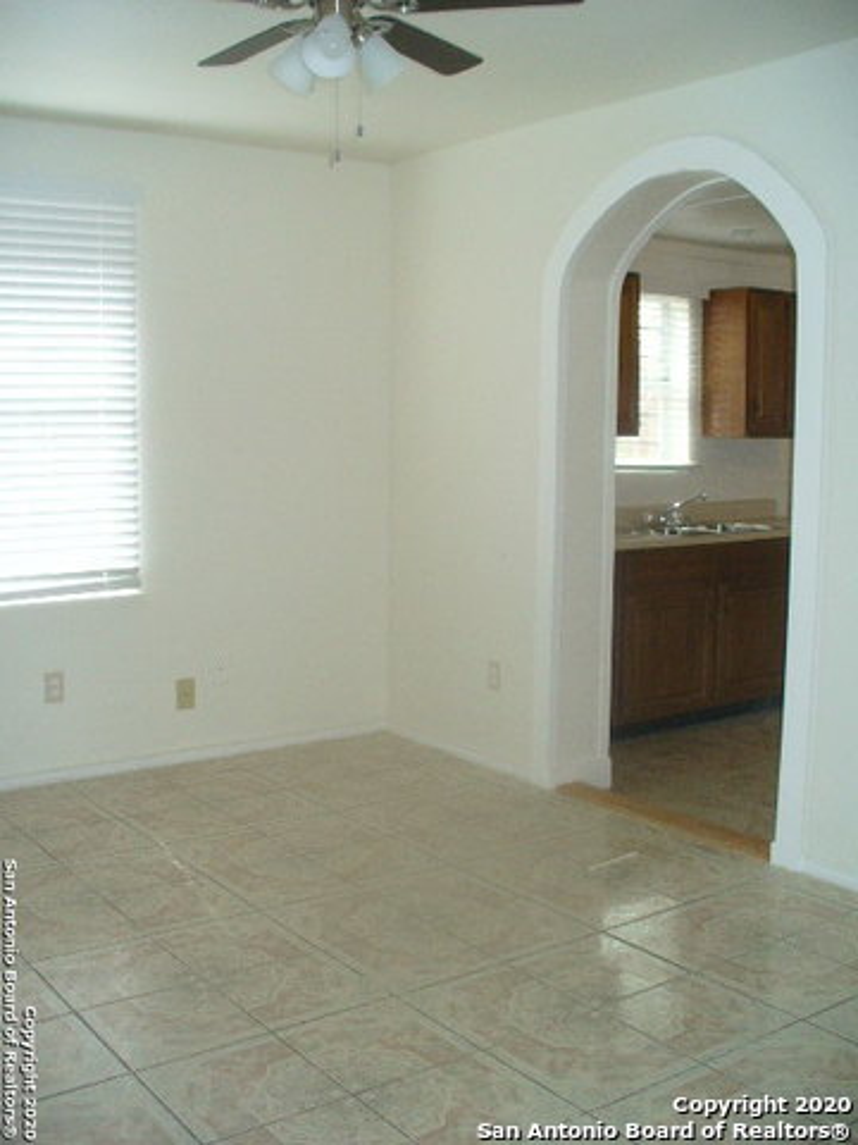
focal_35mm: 37
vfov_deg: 50.1
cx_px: 429
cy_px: 572
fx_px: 1223
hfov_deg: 38.7
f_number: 2.8
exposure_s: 1/60
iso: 150
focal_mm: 6.1
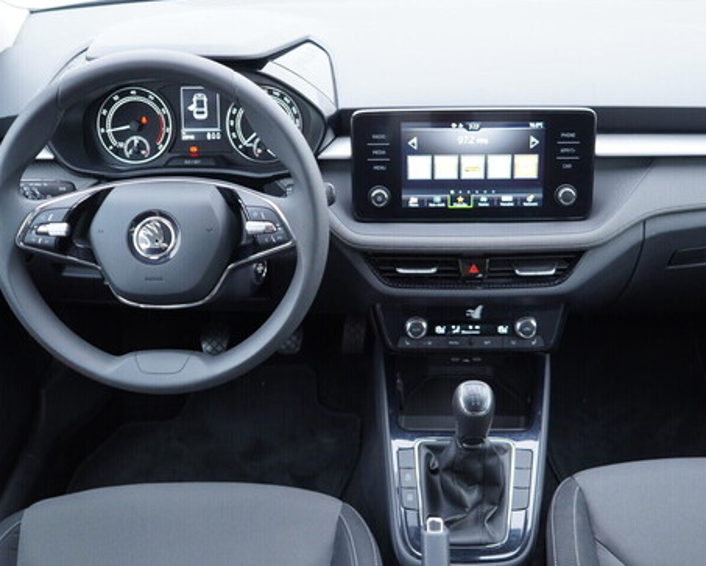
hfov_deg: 44.7
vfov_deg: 36.5
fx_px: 857
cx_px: 383
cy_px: 281
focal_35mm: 41
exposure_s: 1/40
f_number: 2.8
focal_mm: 24
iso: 400
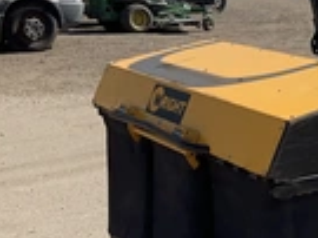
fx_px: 789
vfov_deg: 17.1
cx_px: 422
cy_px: 111
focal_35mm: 86
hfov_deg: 20.6
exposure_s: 1/1730
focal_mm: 3
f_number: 1.8
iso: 25
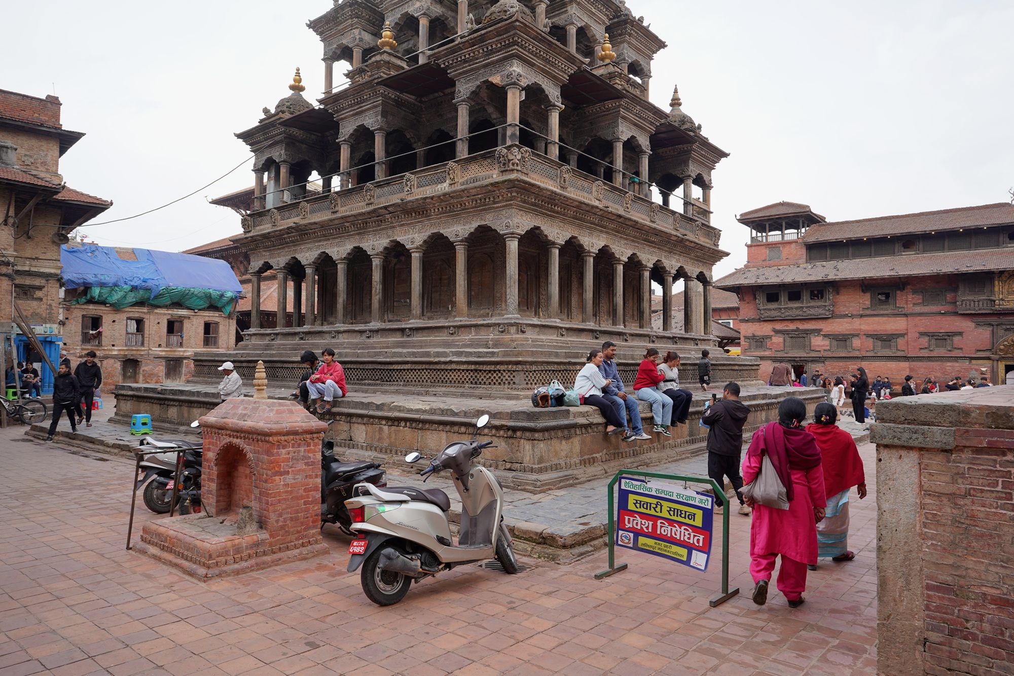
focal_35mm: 24
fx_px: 676
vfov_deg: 53.1
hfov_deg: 73.7
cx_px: 507
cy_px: 338
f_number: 7.1
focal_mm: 24
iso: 100
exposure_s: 1/100
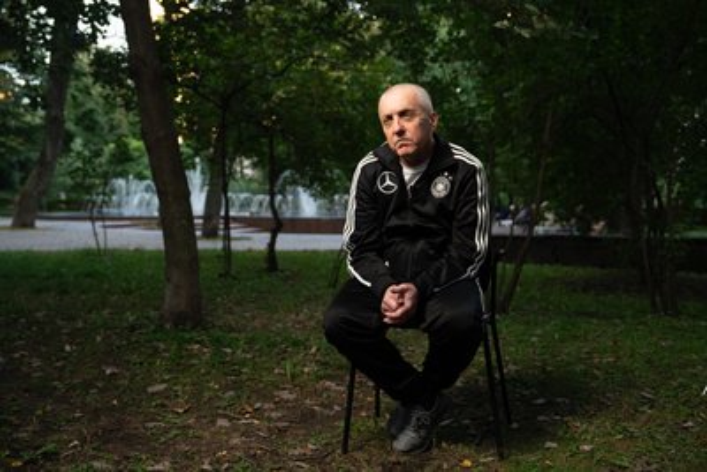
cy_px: 236
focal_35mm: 35
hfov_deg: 54.4
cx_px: 354
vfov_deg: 37.9
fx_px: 688
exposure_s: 1/100
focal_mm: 35
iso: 1600
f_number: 2.8
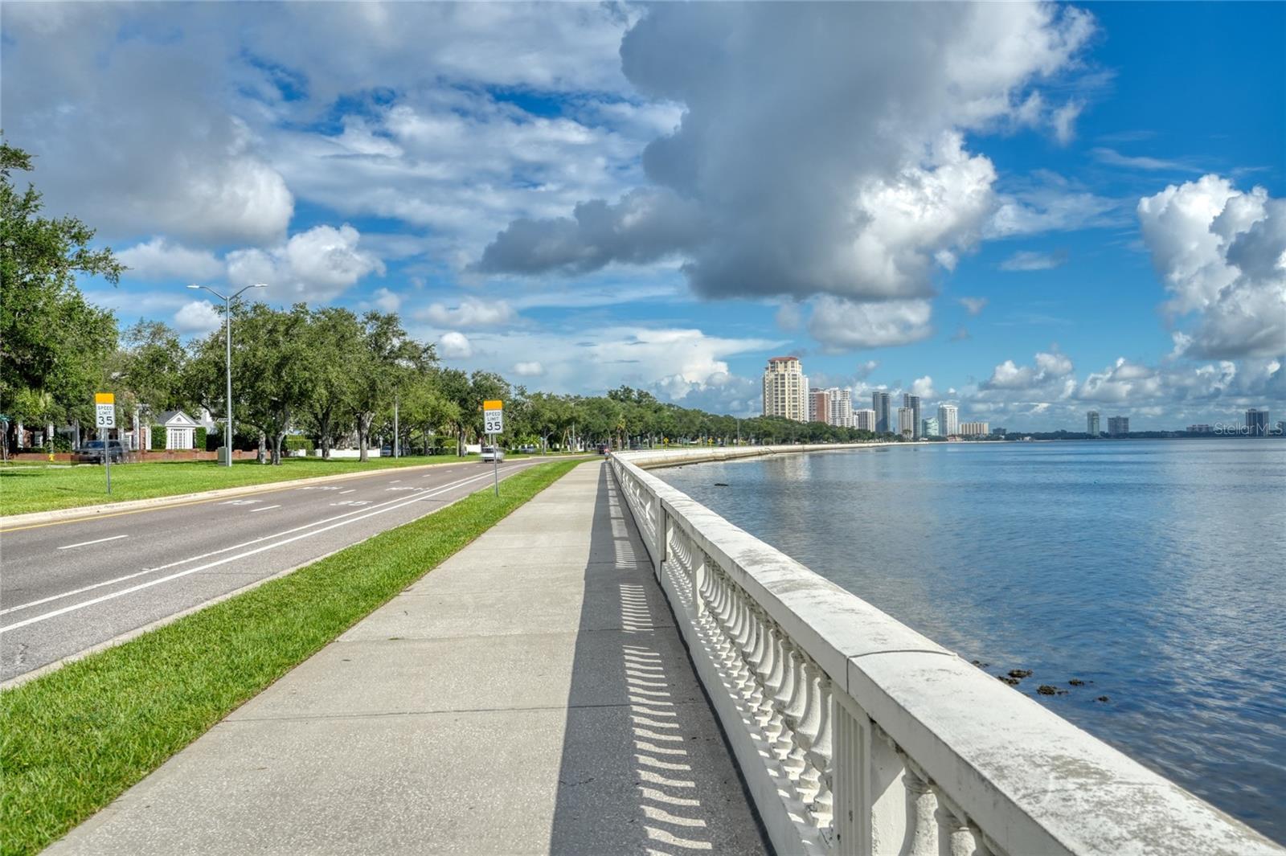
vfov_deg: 39.4
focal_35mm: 34
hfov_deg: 56.5
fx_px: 1196
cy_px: 428
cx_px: 643
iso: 400
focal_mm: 33.5
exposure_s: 1/1000
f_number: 11
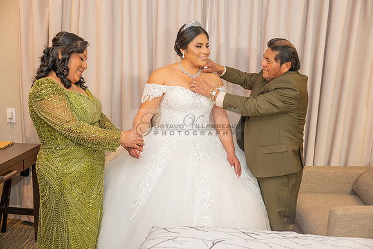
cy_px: 124
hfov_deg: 53.1
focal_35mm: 36
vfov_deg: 36.9
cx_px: 186
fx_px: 373
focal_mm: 36
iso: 800
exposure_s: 1/160
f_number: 2.8
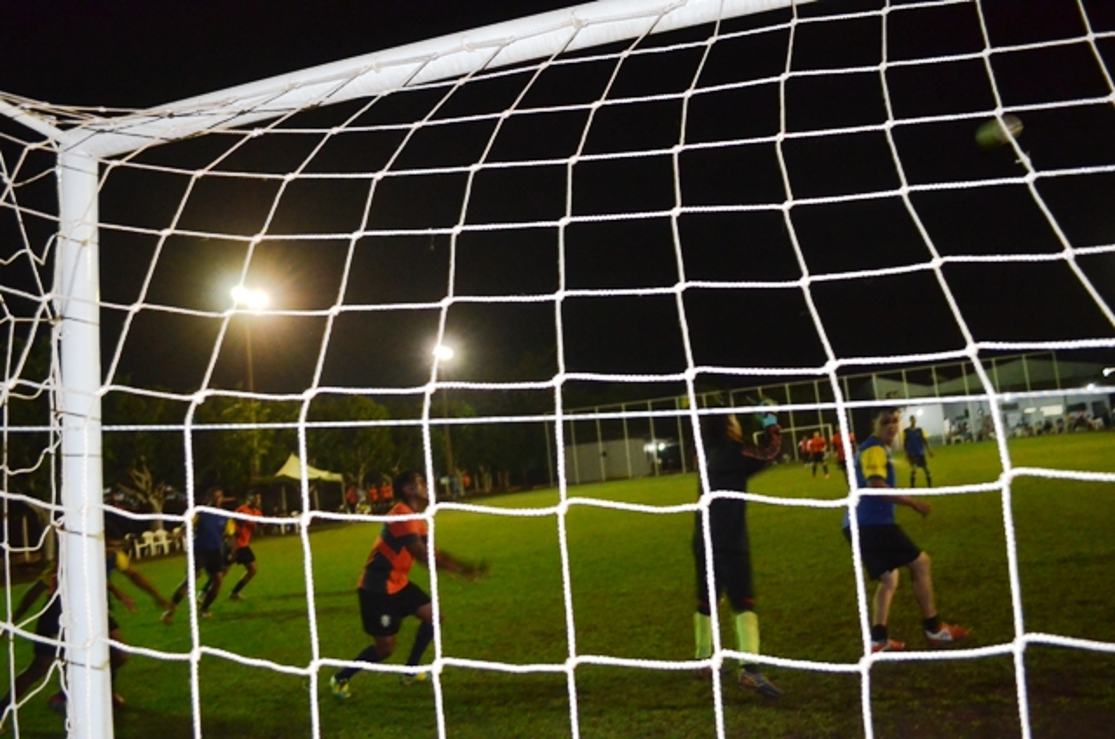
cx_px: 558
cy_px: 370
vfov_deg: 47.7
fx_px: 835
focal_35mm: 27
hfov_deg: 67.5
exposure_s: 1/60
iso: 3200
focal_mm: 18
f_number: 3.5
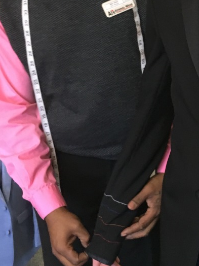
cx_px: 200
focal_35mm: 59
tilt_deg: -9.8
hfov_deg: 23.7
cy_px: 52
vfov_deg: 31.8
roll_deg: +1.0
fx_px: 452
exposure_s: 1/30
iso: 200
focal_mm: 4.15
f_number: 2.2
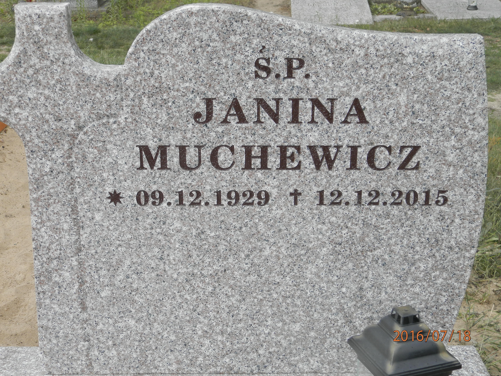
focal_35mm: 55
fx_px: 796
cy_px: 188
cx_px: 250
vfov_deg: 26.6
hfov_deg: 34.9
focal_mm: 9.9
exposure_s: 1/200
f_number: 3.8
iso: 80
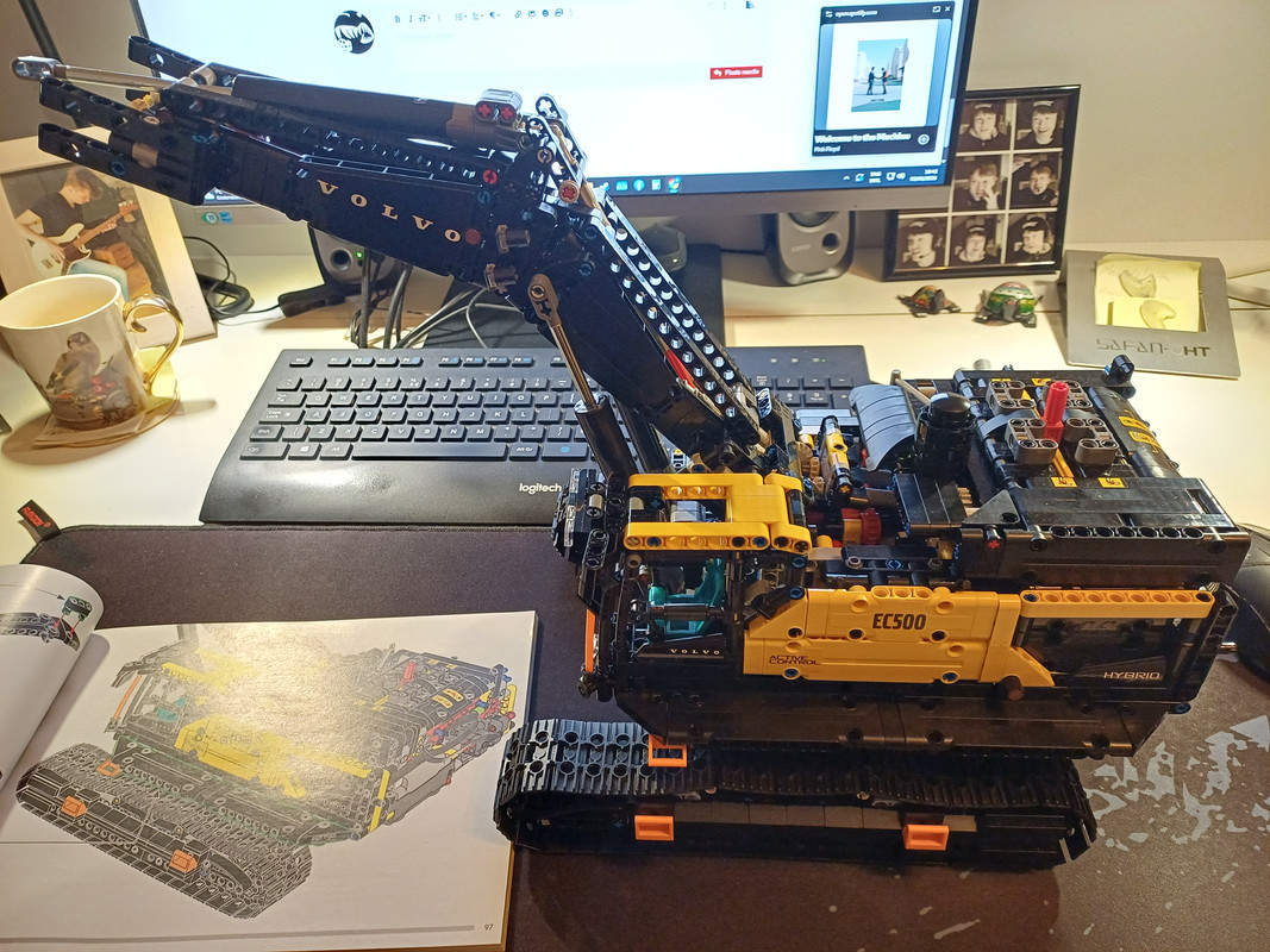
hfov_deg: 69.4
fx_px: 917
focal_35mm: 25
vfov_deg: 54.9
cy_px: 476
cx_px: 635
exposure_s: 1/25
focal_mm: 4.65
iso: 320
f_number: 1.8
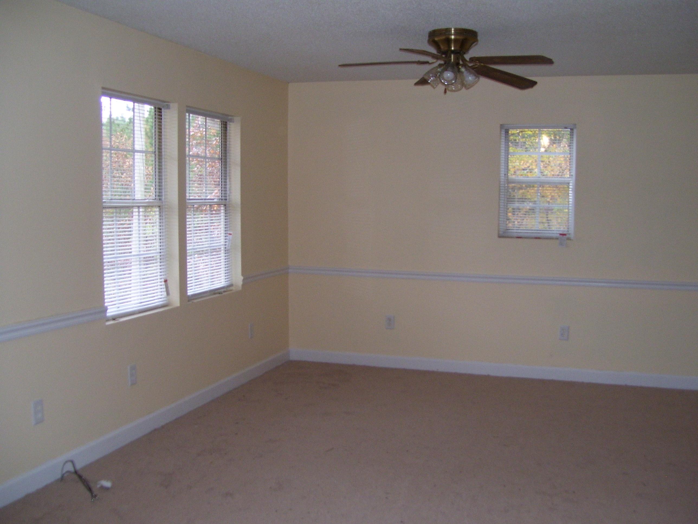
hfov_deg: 50.1
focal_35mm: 37
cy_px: 262
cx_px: 349
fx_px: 746
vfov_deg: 38.7
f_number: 2.7
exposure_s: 1/60
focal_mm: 6
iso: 125
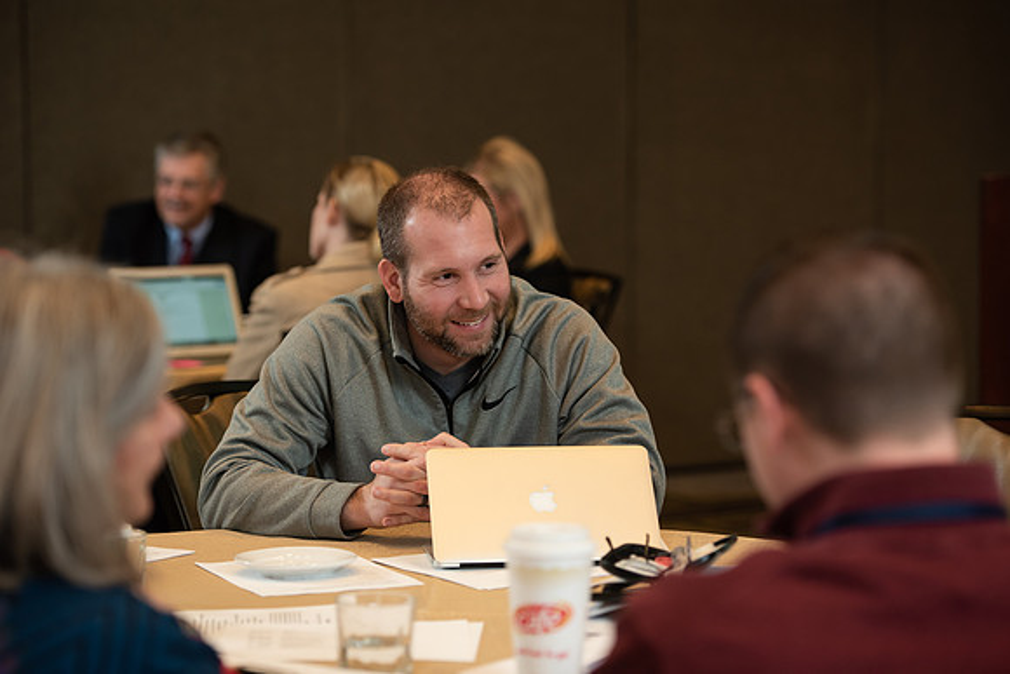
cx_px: 505
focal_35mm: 105
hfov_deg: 19.5
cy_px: 337
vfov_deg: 13.0
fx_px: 2946
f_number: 3.5
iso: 800
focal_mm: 105
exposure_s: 1/160
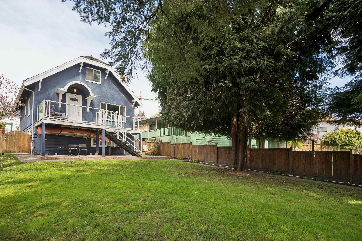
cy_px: 120
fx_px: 181
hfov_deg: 90.0
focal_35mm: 18
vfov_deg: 67.4
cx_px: 181
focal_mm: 18
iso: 320
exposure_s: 1/160
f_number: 8
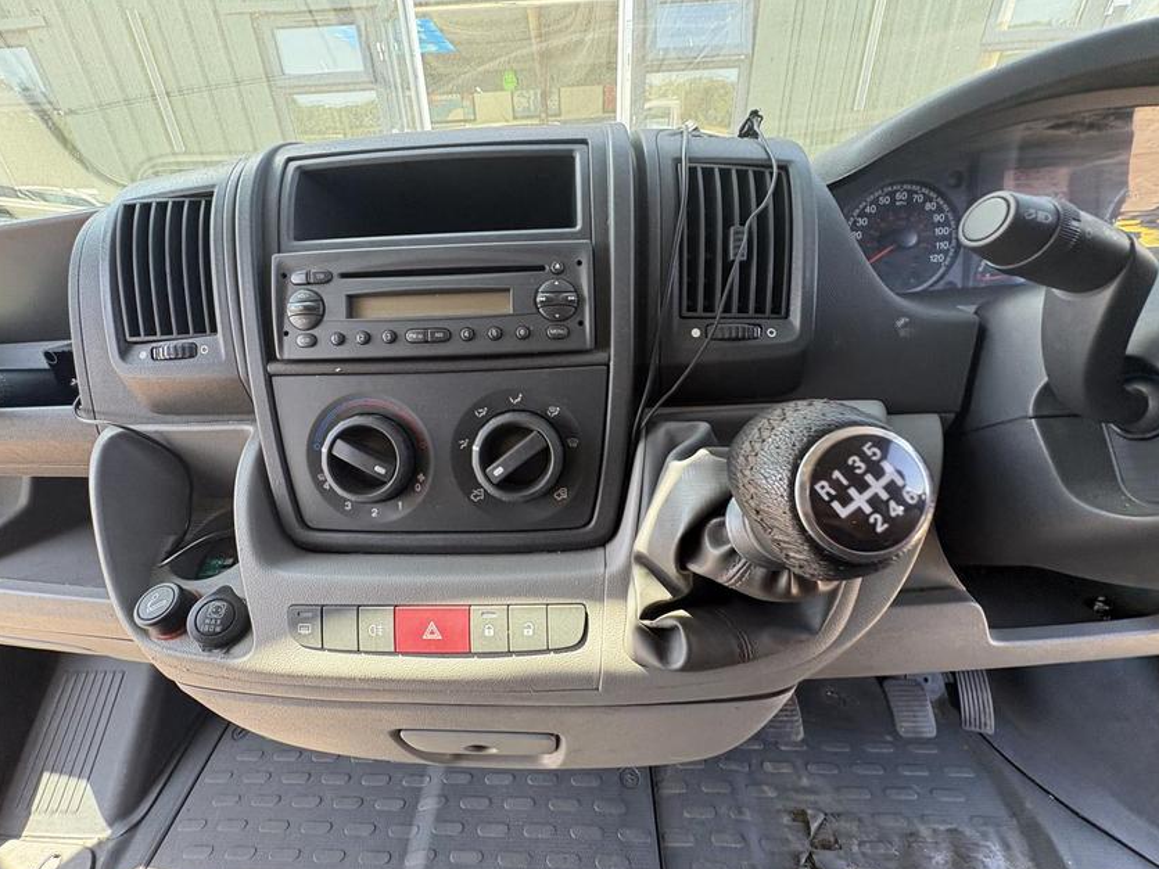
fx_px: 502
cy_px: 441
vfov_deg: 81.7
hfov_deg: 98.1
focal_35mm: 15
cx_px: 549
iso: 160
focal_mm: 2.22
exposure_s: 1/99
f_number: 2.2
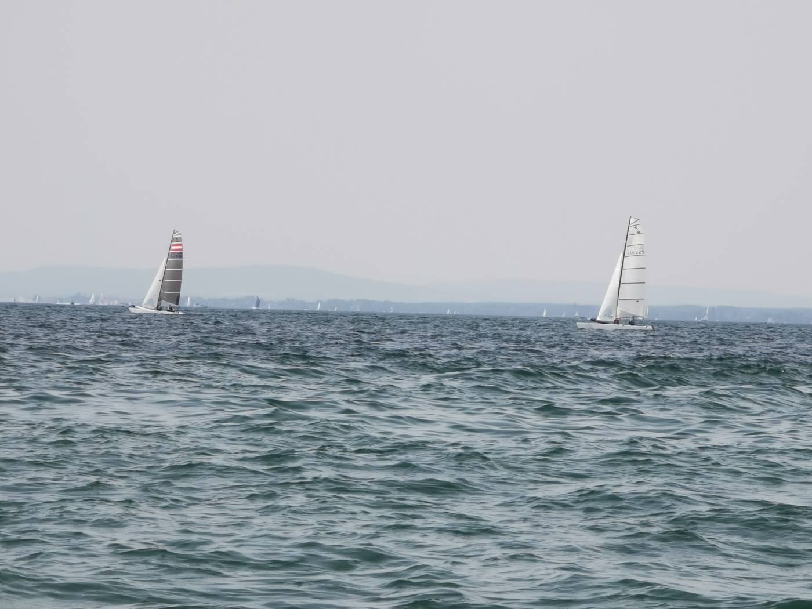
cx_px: 406
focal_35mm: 155
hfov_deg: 12.7
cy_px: 304
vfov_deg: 9.6
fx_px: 3636
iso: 50
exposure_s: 1/623
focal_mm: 14.46
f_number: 3.4
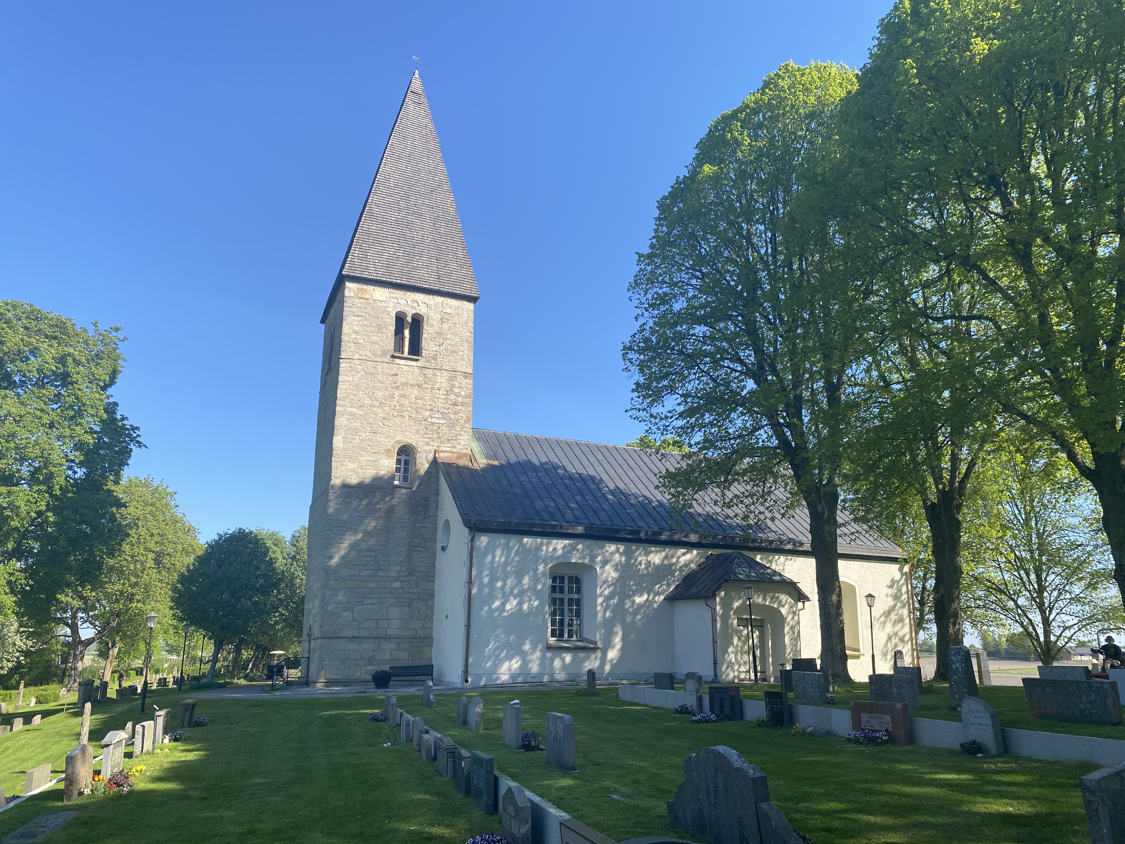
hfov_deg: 67.3
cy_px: 422
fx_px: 845
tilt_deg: +15.6
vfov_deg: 53.1
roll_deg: -0.7
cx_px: 562
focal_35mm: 26
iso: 32
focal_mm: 4.25
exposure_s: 1/1447
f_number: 1.8
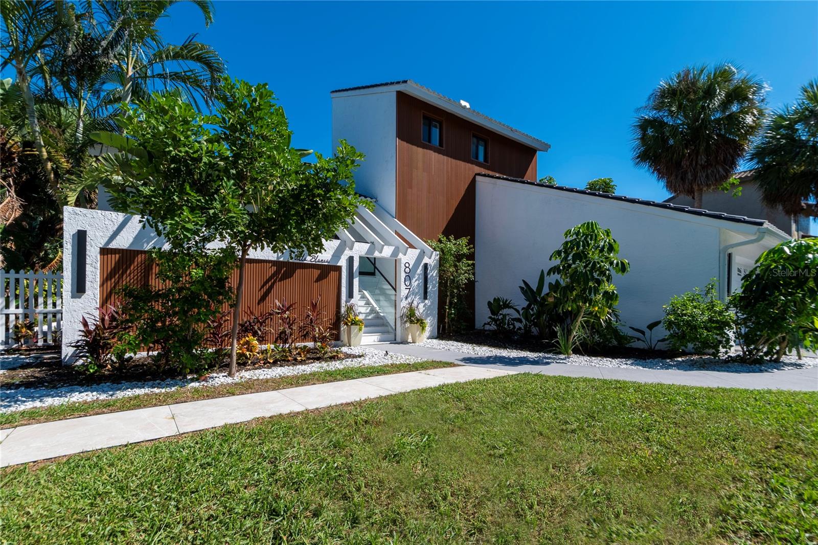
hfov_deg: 100.4
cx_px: 409
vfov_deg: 77.3
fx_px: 341
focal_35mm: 15
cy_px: 272
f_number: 10
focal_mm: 10
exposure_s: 1/400
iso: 100
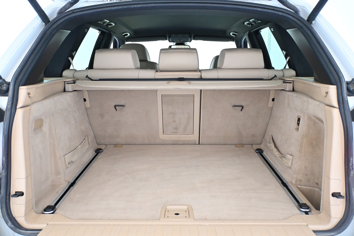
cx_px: 177
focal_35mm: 34
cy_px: 118
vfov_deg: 39.1
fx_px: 332
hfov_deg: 56.1
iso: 5600
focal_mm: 22.5
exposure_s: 1/60
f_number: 4
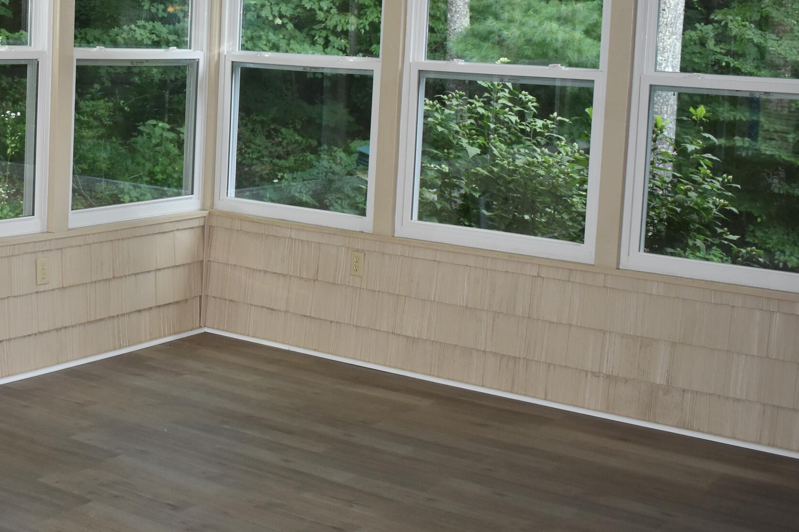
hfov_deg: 34.2
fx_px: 1263
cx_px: 177
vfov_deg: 23.5
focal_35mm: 57
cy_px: 125
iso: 800
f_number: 4.5
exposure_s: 1/200
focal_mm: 21
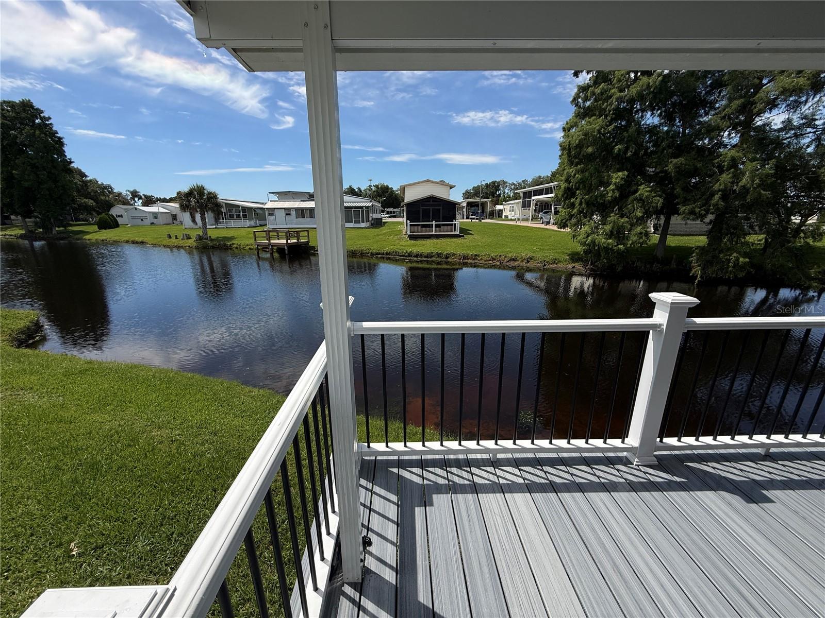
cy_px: 309
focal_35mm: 14
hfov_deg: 102.1
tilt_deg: -15.8
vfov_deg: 85.7
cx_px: 412
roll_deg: -0.2
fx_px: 334
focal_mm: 2.22
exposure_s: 1/2717
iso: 50
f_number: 2.2
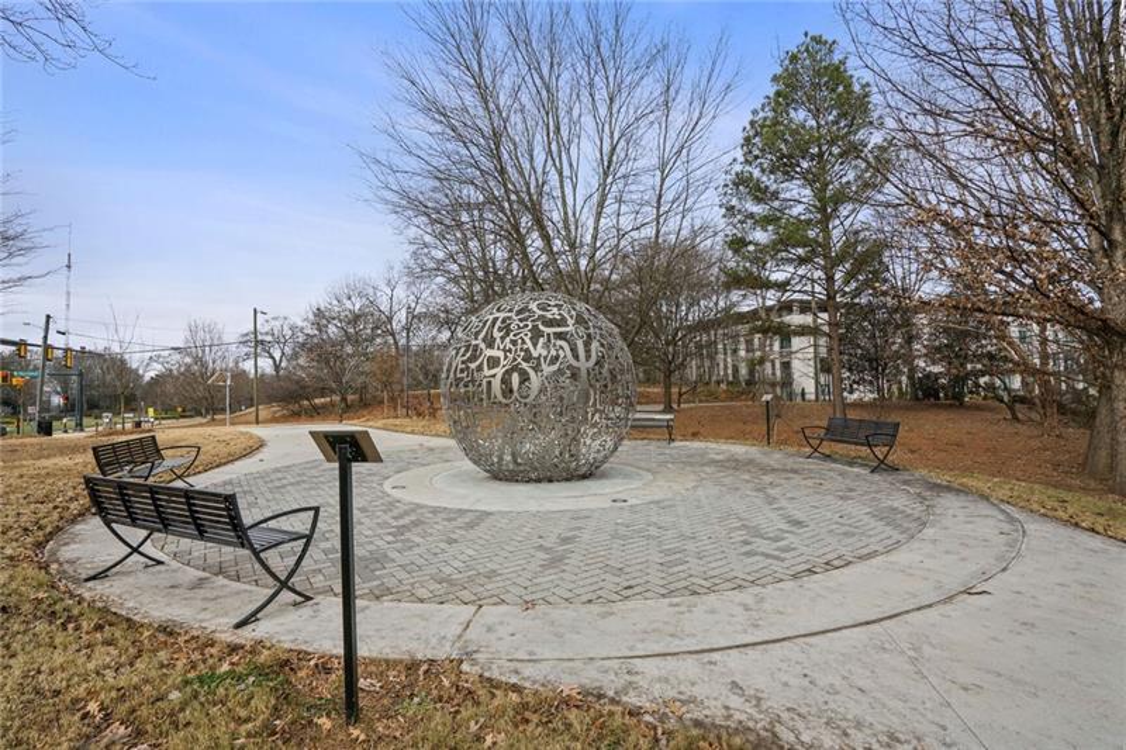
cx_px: 563
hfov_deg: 96.7
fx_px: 500
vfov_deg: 73.7
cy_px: 375
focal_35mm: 16
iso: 400
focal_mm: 16
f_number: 11
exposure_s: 1/250
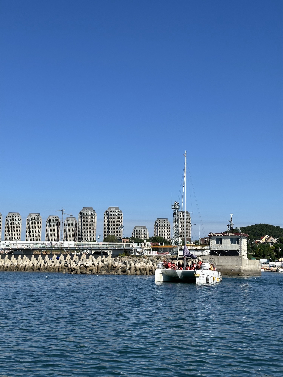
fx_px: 523
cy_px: 188
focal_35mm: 48
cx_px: 142
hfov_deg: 30.3
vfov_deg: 39.7
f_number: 1.78
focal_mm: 6.86
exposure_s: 1/5556
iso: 64
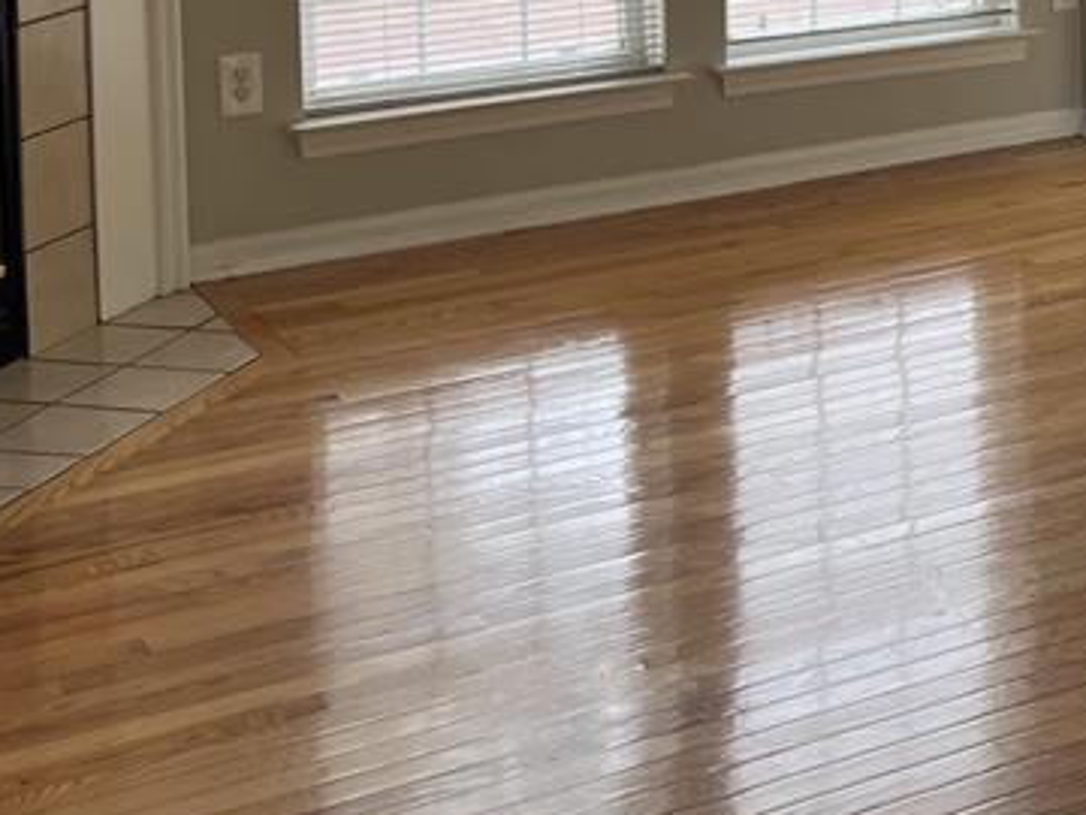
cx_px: 986
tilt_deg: -4.8
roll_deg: +0.3
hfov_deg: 25.5
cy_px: -254
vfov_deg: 18.5
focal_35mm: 74
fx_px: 2322
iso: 80
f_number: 1.5
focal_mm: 5.7
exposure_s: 1/121
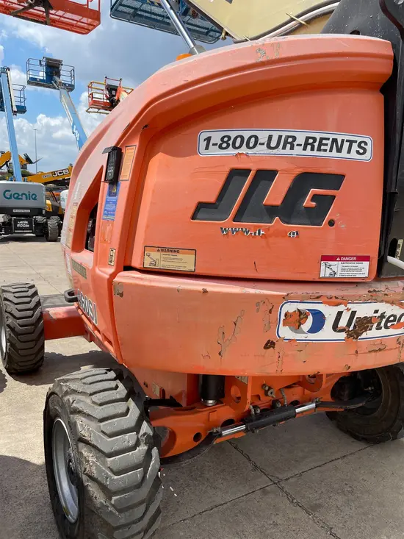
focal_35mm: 26
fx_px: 404
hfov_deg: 53.1
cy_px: 270
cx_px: 202
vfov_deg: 67.3
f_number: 1.6
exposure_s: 1/3401
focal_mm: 4.2
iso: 32
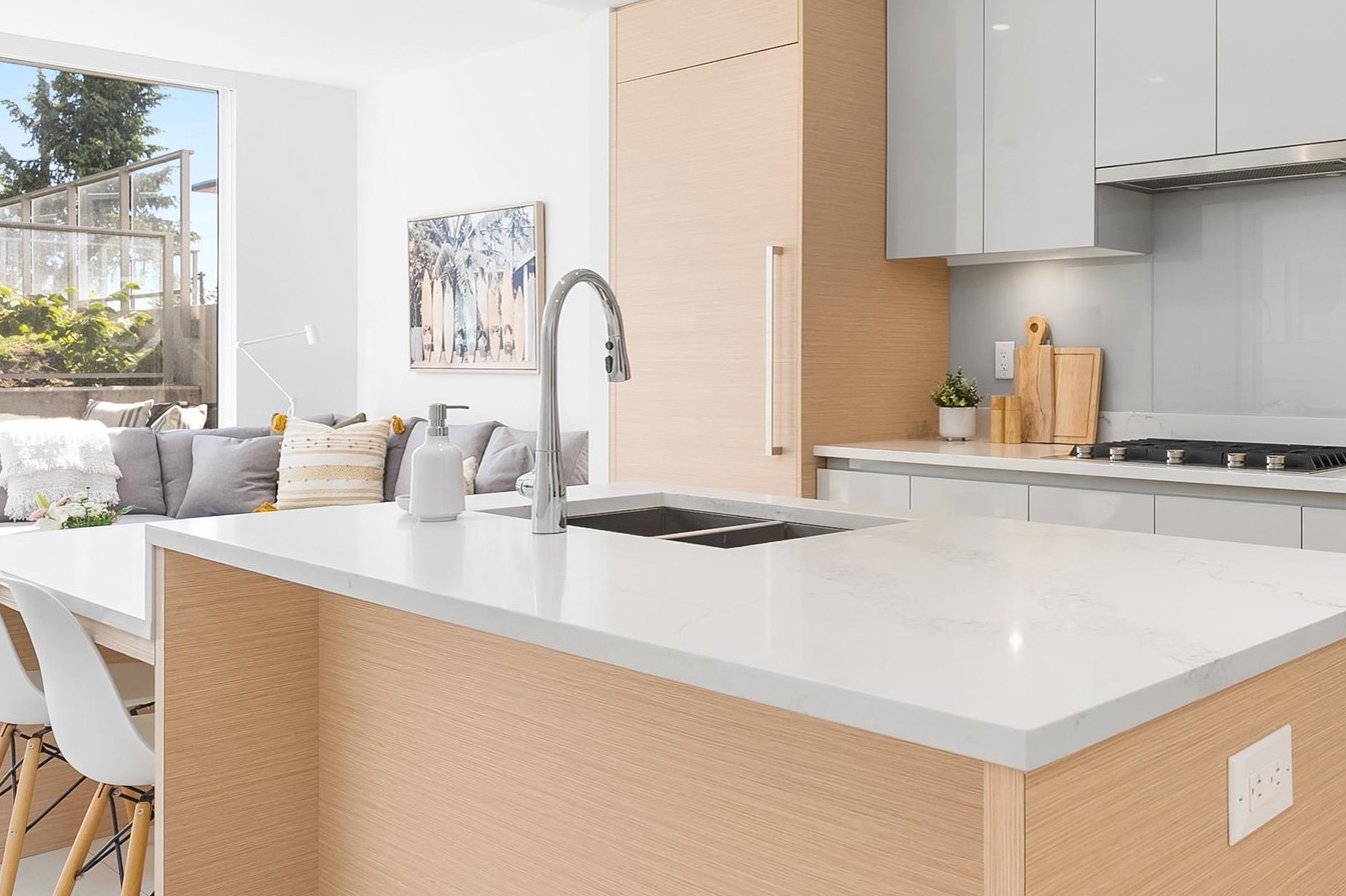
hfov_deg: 56.2
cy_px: 340
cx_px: 987
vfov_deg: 40.8
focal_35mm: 32
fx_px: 1196
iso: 320
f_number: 8
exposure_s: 1/10
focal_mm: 14
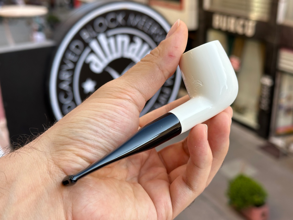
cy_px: 110
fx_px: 406
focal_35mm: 48
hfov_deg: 39.7
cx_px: 146
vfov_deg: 30.3
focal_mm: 6.86
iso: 64
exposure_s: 1/430
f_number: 1.78
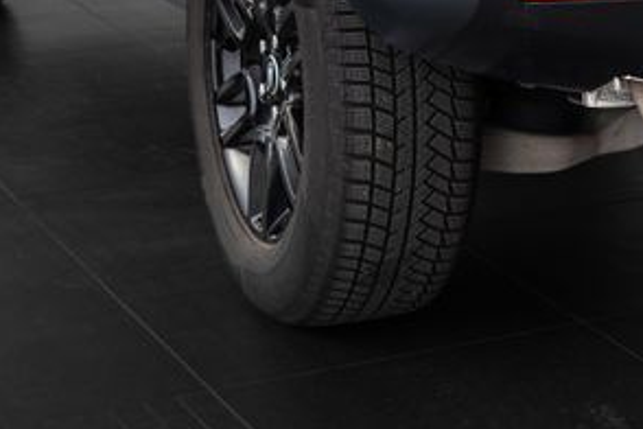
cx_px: 714
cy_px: -279
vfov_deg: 9.2
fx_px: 2572
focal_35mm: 144
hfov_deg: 13.9
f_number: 5
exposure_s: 1/60
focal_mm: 38
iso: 320
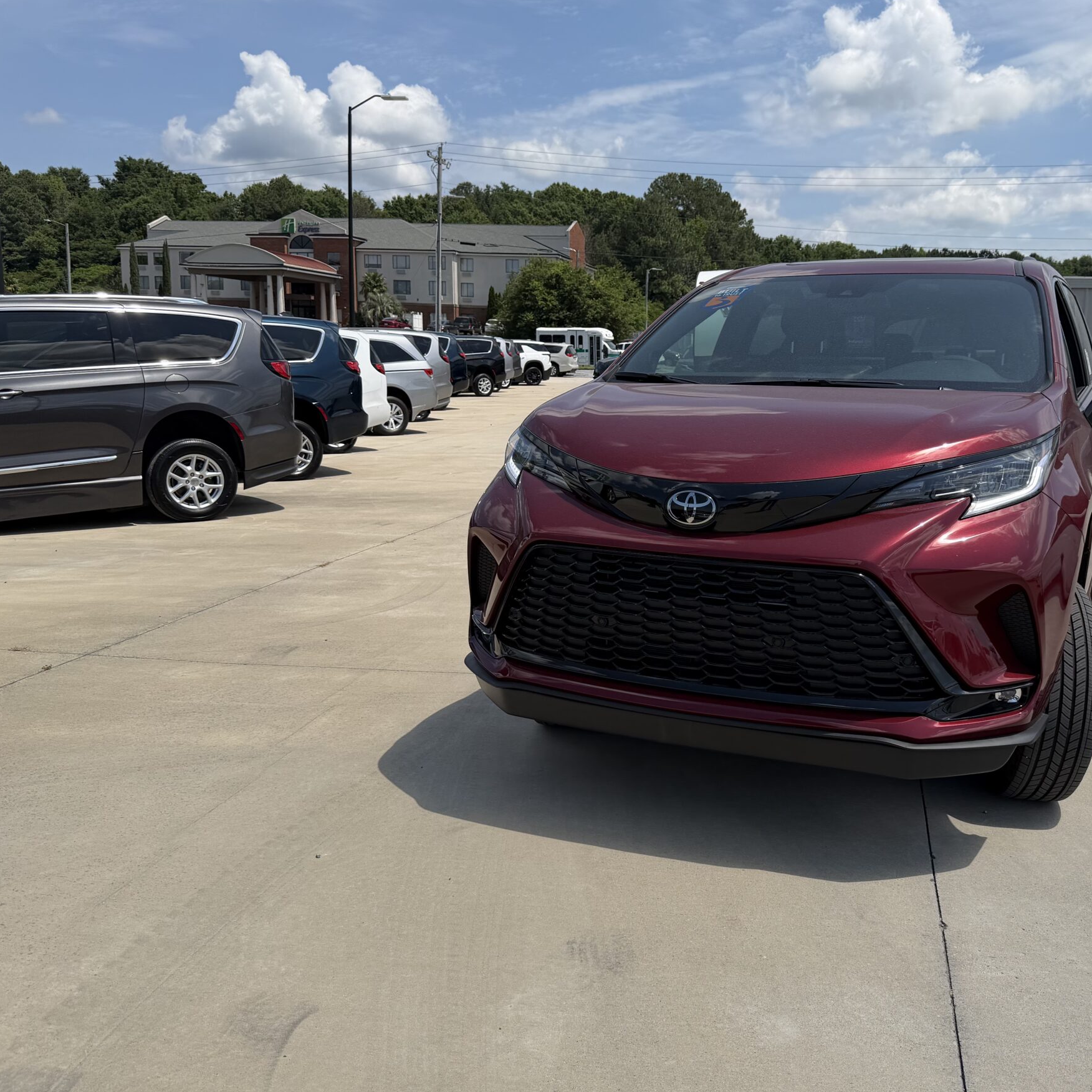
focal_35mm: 31
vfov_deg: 52.5
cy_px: 567
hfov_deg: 52.0
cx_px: 676
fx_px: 1106
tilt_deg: -10.3
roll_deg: -1.5
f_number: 1.78
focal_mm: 6.76
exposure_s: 1/8130
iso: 100
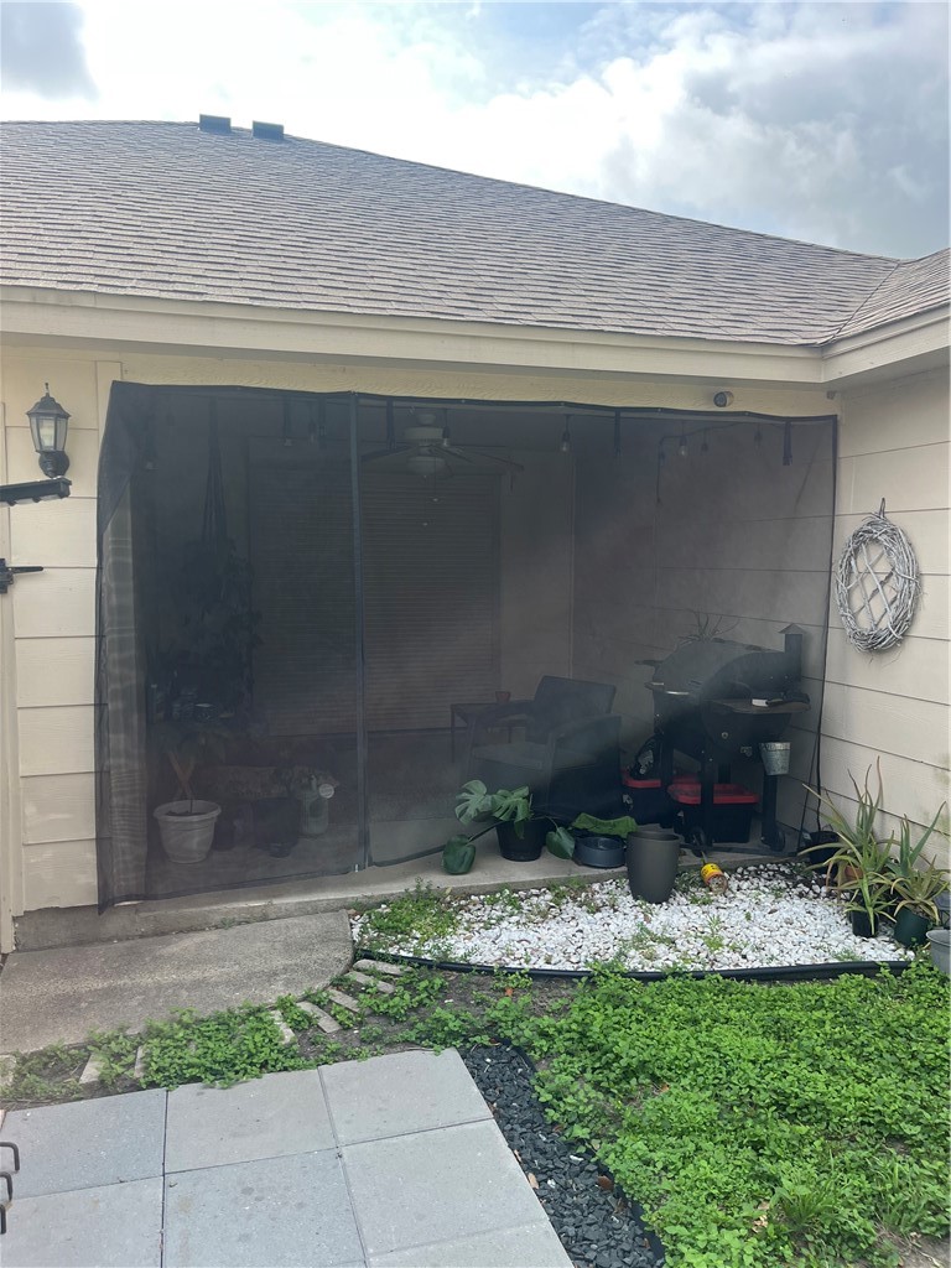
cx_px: 476
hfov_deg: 53.1
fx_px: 952
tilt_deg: -5.5
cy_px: 634
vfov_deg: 67.3
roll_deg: +0.9
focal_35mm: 26
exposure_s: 1/1212
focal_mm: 5.1
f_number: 1.6
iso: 50
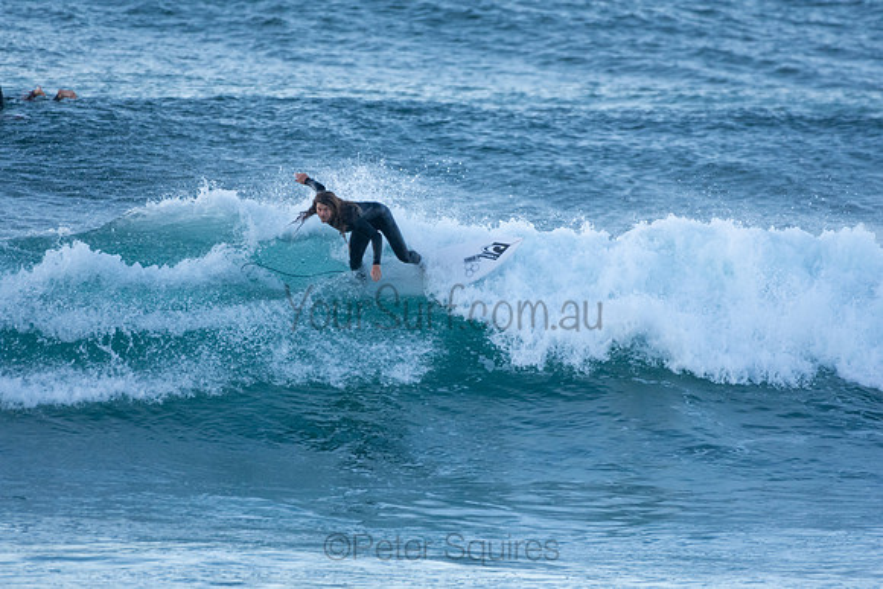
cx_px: 442
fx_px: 18399
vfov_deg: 1.8
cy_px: 294
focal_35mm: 750
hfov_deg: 2.7
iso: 1250
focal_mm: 500
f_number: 5.6
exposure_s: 1/1600
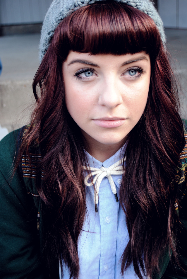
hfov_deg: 23.8
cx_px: 94
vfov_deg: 35.0
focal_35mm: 57
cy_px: 140
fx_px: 443
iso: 200
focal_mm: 38
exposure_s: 1/40
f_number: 5
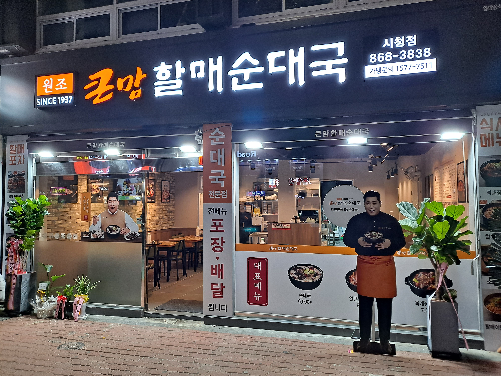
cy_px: 188
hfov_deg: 69.4
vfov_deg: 54.9
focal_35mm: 25
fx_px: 362
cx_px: 250
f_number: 2
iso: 100
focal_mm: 4.6
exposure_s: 1/60
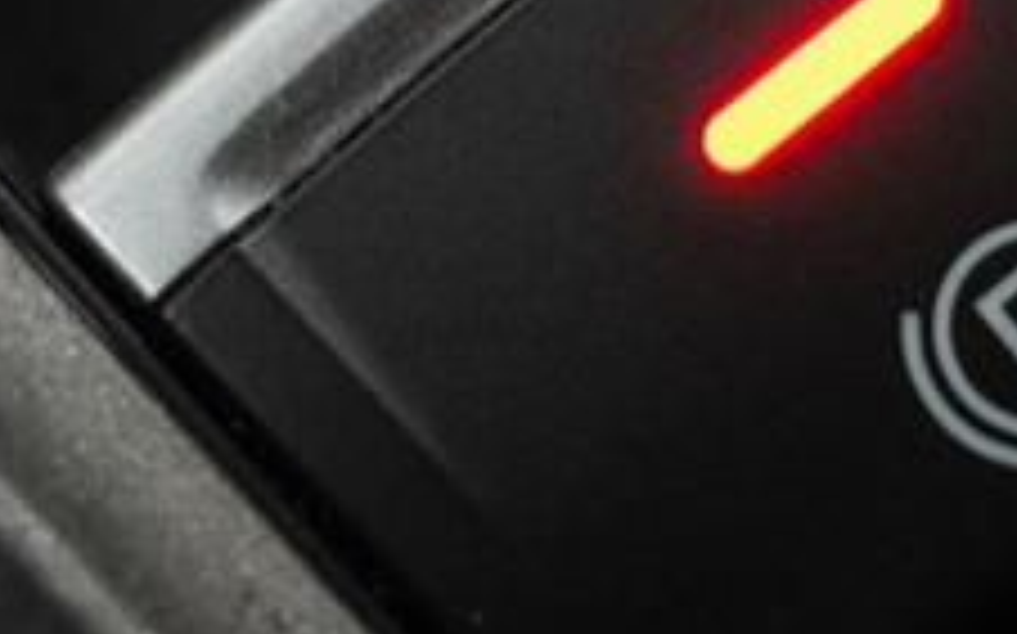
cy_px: -164
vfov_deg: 5.6
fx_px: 6482
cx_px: 606
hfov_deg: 9.0
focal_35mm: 234
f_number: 3.5
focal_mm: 29.4
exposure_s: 1/40
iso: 640
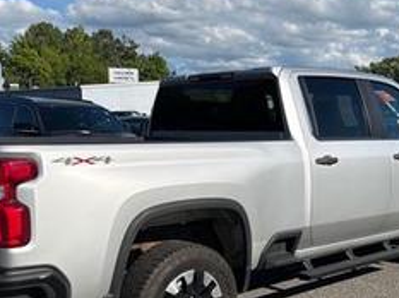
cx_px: 224
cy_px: 188
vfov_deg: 27.8
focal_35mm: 52
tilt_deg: -6.2
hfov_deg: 36.8
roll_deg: +0.9
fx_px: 598
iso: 100
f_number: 1.78
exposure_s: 1/7353
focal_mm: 6.76
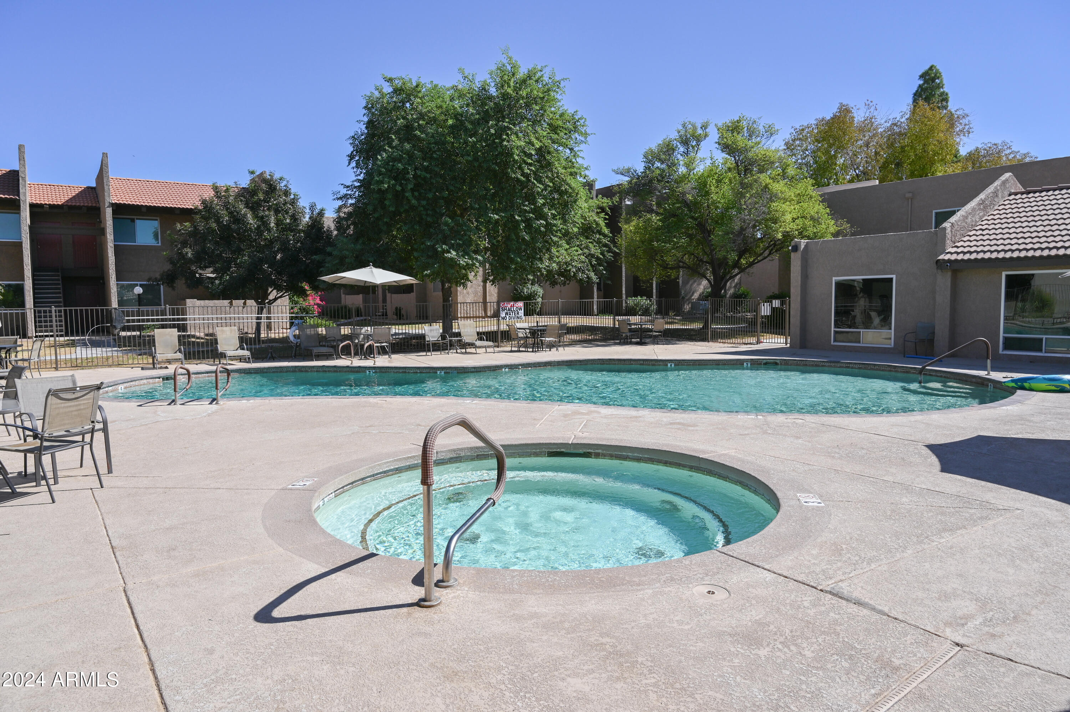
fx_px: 713
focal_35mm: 24
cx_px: 535
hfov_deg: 73.8
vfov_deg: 53.1
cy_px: 356
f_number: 8
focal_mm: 24
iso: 100
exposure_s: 1/500
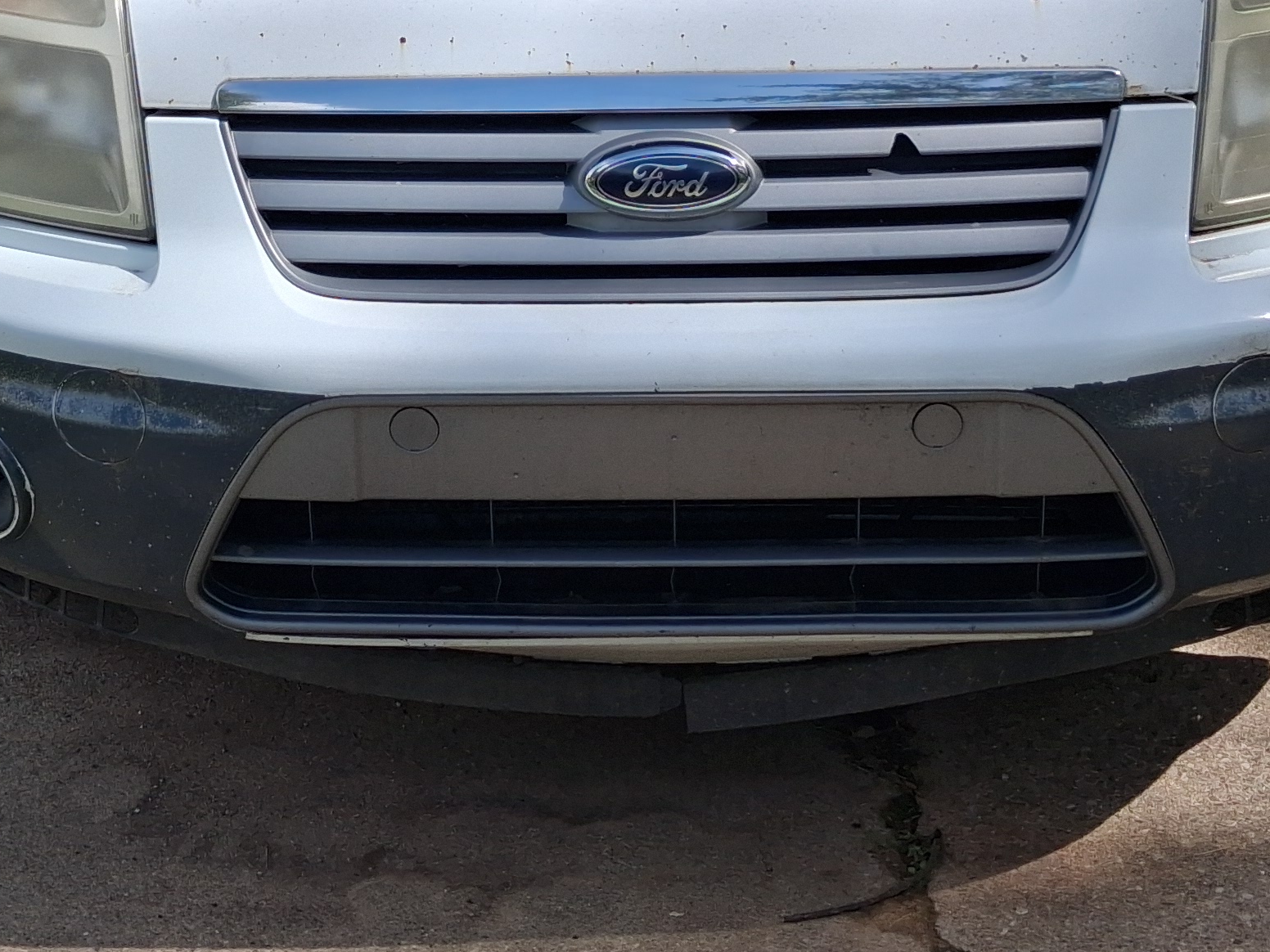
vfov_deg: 19.8
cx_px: 570
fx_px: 2605
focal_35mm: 71
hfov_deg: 27.4
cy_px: -97
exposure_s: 1/766
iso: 25
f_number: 1.8
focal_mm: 4
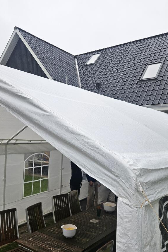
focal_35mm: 32
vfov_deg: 58.7
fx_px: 224
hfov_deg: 41.1
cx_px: 81
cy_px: 126
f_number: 1.8
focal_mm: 5.4
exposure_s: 1/188
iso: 25
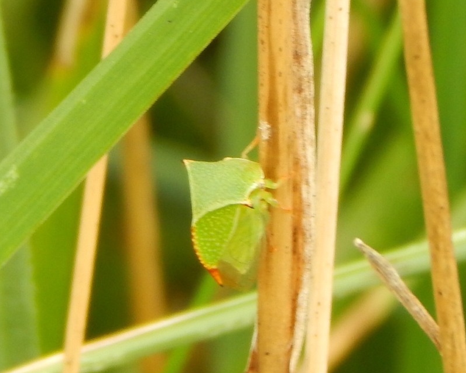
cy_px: 186
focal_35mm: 362
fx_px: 4993
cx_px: 221
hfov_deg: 5.3
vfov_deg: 4.3
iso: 125
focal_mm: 62.2
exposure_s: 1/80
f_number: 5.7
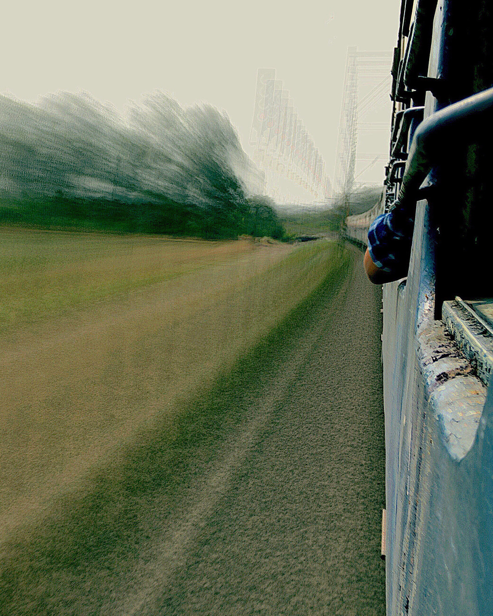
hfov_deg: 44.5
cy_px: 344
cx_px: 265
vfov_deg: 54.1
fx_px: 602
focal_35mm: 33
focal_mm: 4.15
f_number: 2.2
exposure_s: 30
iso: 25
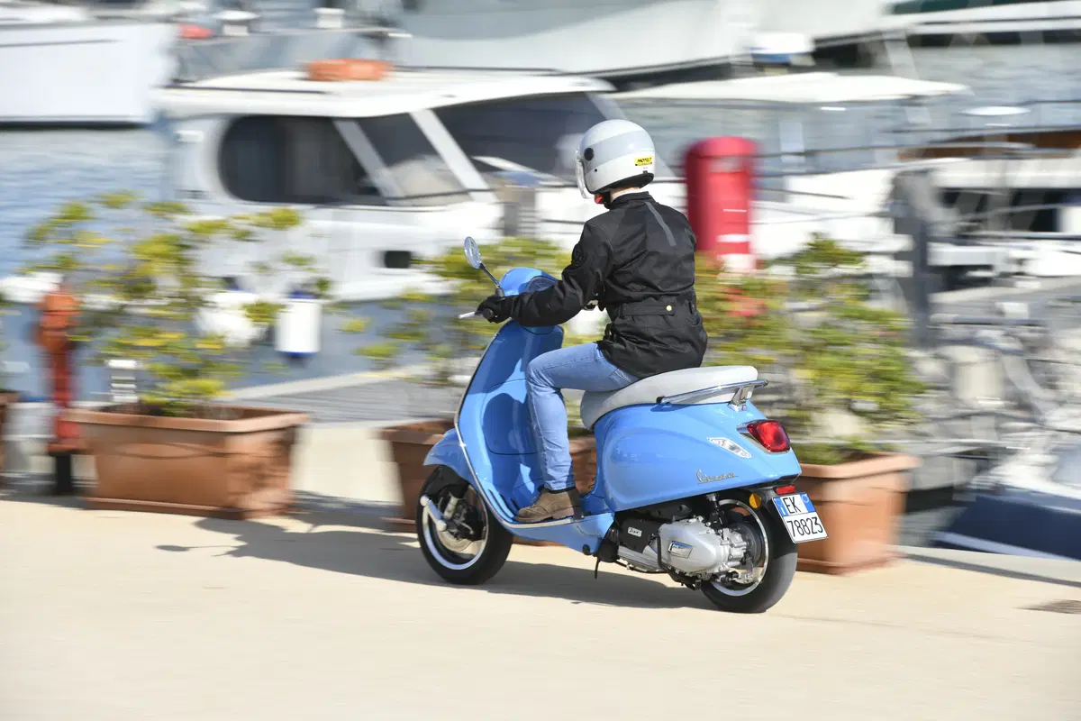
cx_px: 540
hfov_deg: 10.3
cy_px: 360
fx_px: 6005
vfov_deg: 6.9
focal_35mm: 200
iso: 64
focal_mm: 200
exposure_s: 1/100
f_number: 9
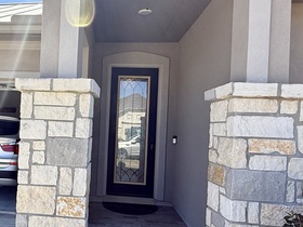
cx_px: 82
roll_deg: -3.3
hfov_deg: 54.6
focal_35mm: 32
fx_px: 280
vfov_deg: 44.1
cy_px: 123
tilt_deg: +1.8
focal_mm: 2.22
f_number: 2.2
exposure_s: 1/701
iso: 50
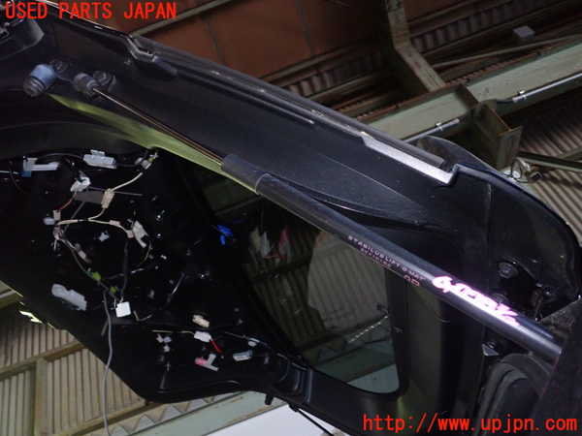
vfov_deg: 46.8
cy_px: 218
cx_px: 291
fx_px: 504
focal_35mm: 30
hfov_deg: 60.0
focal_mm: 5.4
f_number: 6.3
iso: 800
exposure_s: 1/30
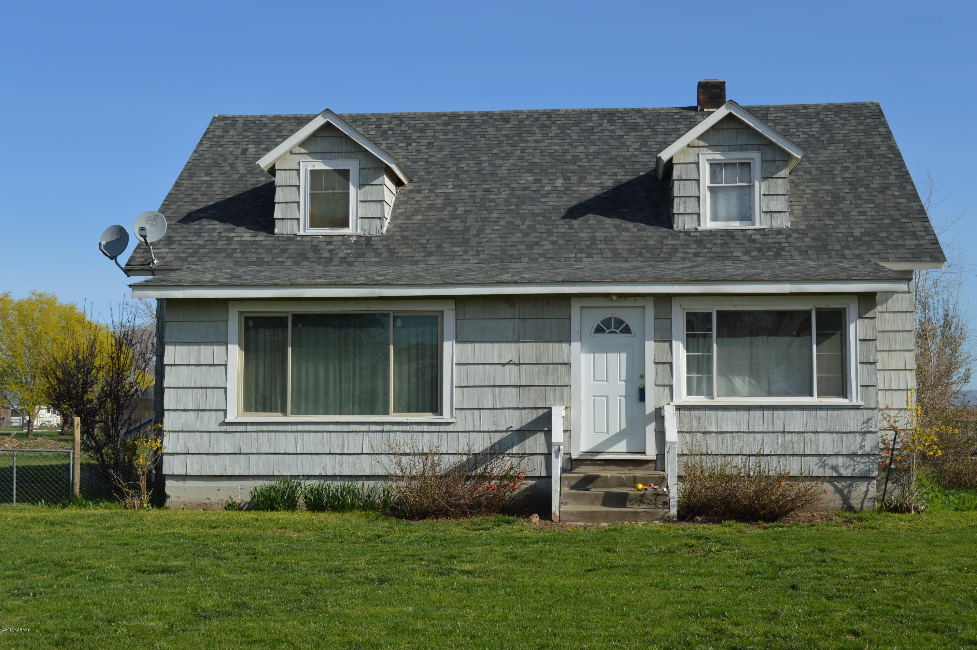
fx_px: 1301
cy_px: 325
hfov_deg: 41.1
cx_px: 488
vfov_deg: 28.0
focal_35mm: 48
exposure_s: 1/250
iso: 100
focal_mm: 32
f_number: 8
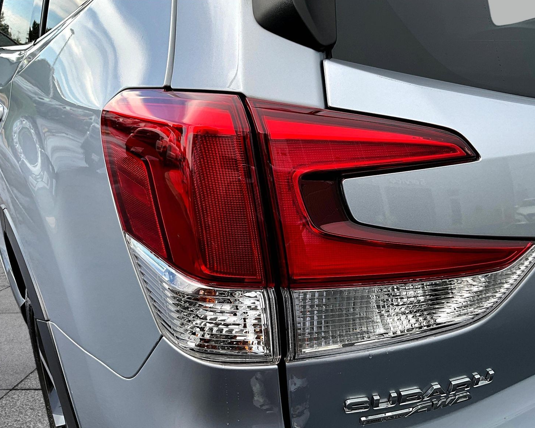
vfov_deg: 47.1
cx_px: 289
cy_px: 218
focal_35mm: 31
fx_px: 491
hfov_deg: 57.1
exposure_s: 1/251
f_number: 1.8
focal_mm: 3
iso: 25
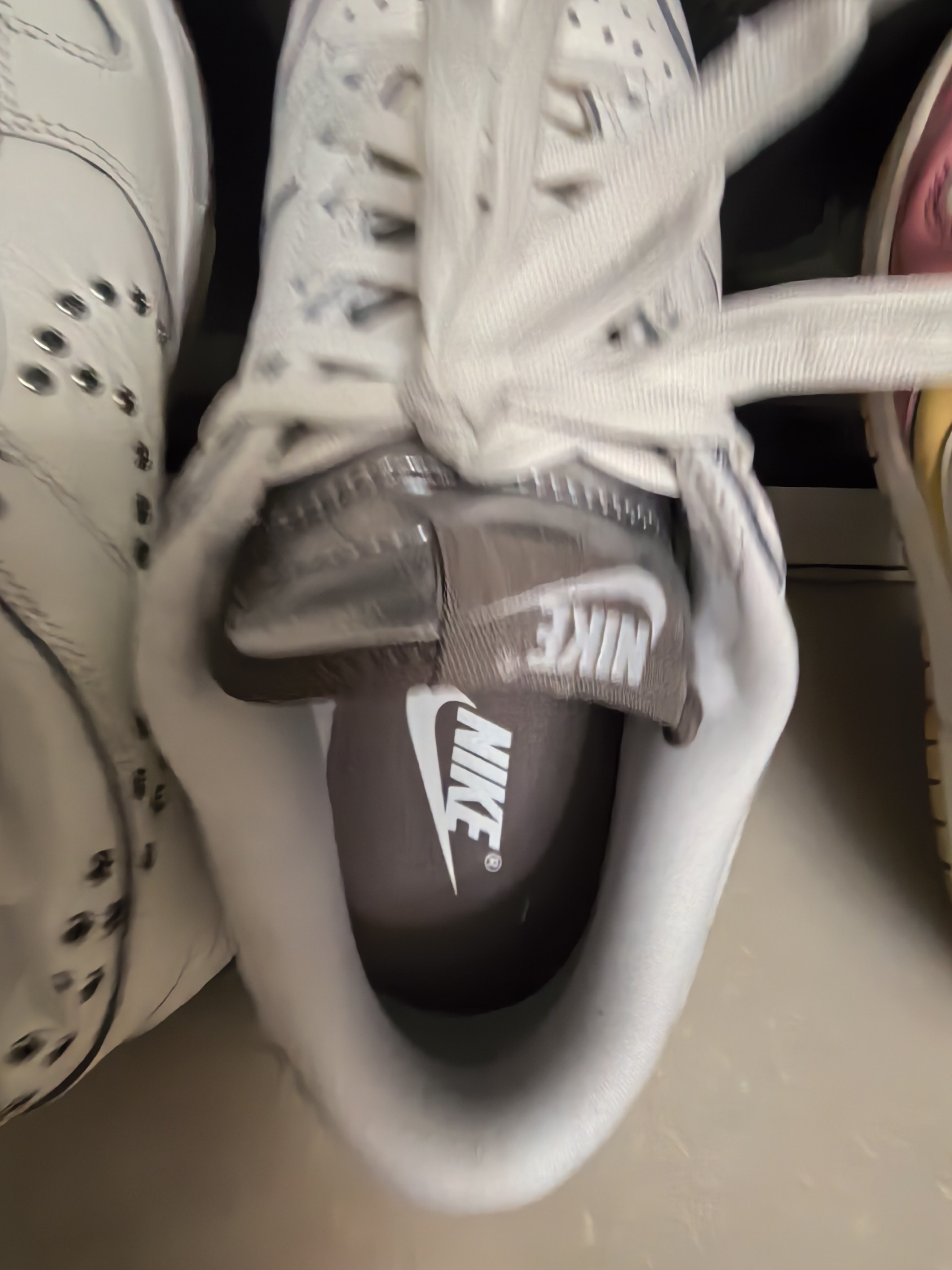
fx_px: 880
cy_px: 635
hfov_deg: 56.8
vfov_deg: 71.6
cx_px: 476
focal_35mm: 24
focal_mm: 1.95
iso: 1250
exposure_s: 1/33.3
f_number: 2.2
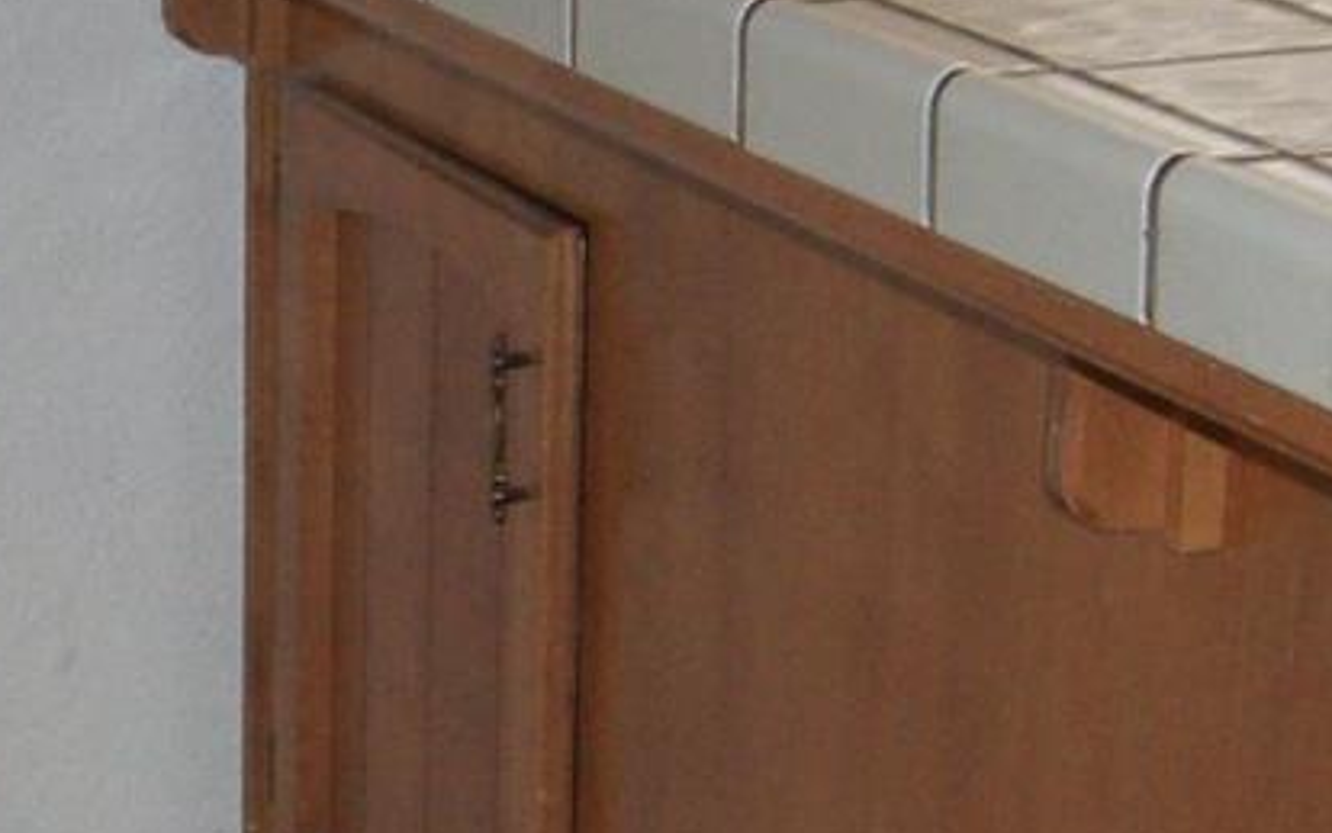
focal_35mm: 146
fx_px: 5301
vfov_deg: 9.0
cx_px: 257
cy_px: 499
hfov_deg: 14.2
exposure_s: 1/60
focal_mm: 7.9
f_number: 2.8
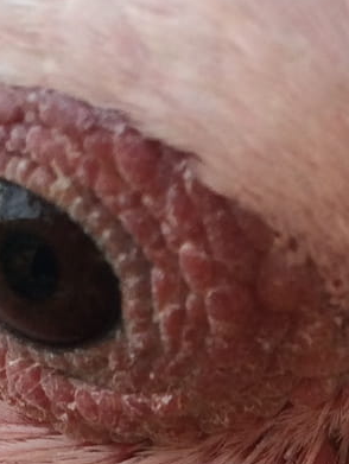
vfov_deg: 12.1
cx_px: 387
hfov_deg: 9.4
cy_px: 661
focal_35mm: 157
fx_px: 2107
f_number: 2.2
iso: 32
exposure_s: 1/351
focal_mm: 4.12
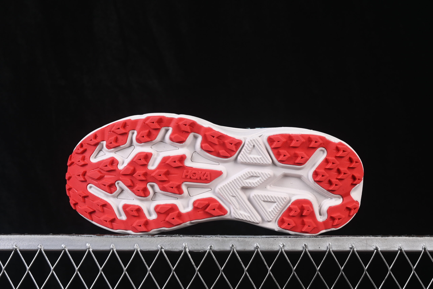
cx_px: 216
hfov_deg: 27.0
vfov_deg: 18.2
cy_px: 144
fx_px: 902
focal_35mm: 75
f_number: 8
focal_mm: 50
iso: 160
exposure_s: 1/80
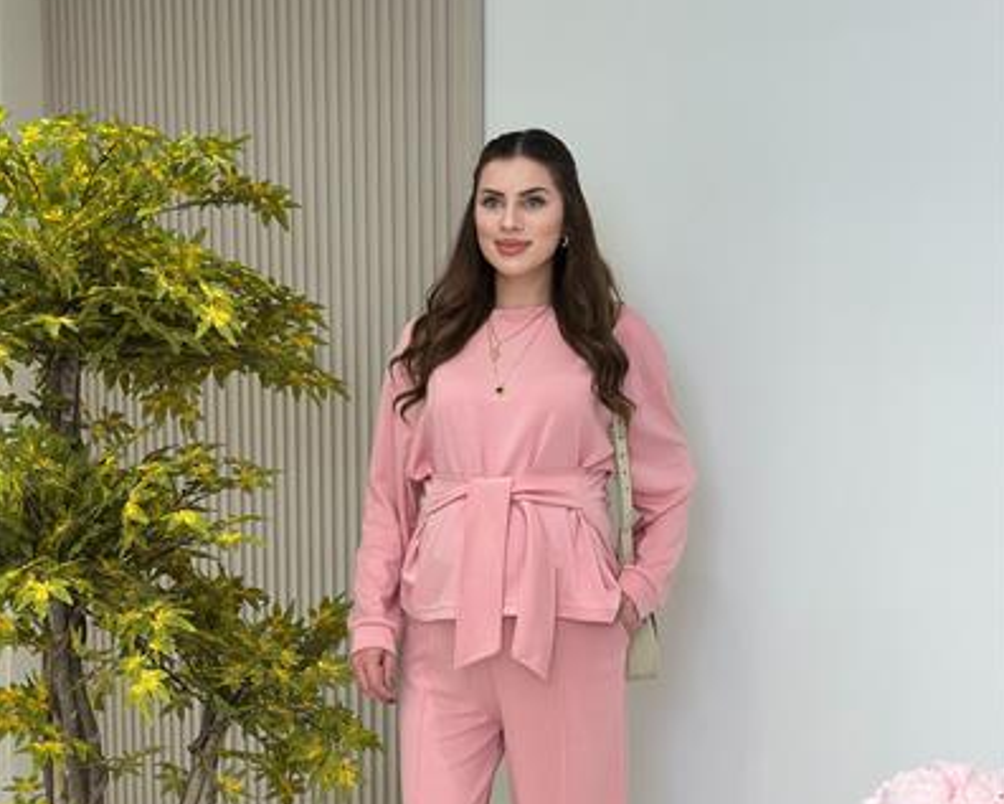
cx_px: 505
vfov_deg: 24.1
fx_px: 1872
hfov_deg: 30.0
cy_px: 534
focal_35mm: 63
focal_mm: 6.86
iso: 80
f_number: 1.78
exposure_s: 1/292
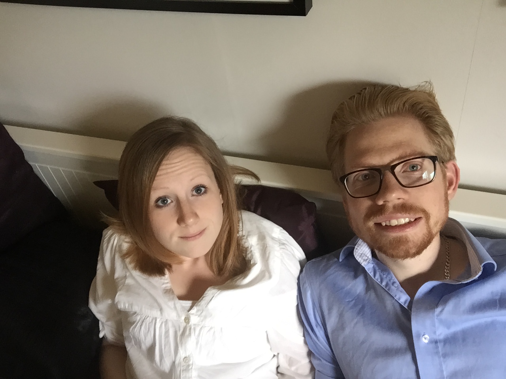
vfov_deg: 45.4
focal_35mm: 31
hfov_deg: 58.4
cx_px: 253
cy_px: 190
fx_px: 453
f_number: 2.2
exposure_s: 1/30
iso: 160
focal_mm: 2.65
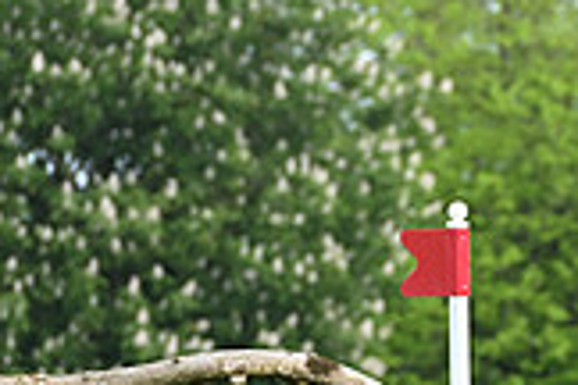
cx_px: 988
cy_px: 248
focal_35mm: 718
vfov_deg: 1.9
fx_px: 11527
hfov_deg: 2.9
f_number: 5
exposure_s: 1/1250
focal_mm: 200
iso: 560
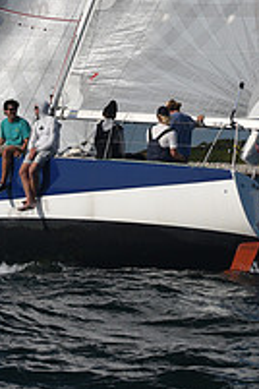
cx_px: 150
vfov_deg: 10.0
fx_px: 2180
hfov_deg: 6.8
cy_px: -91
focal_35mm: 202
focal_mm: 70
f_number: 8
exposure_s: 1/1000
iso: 250
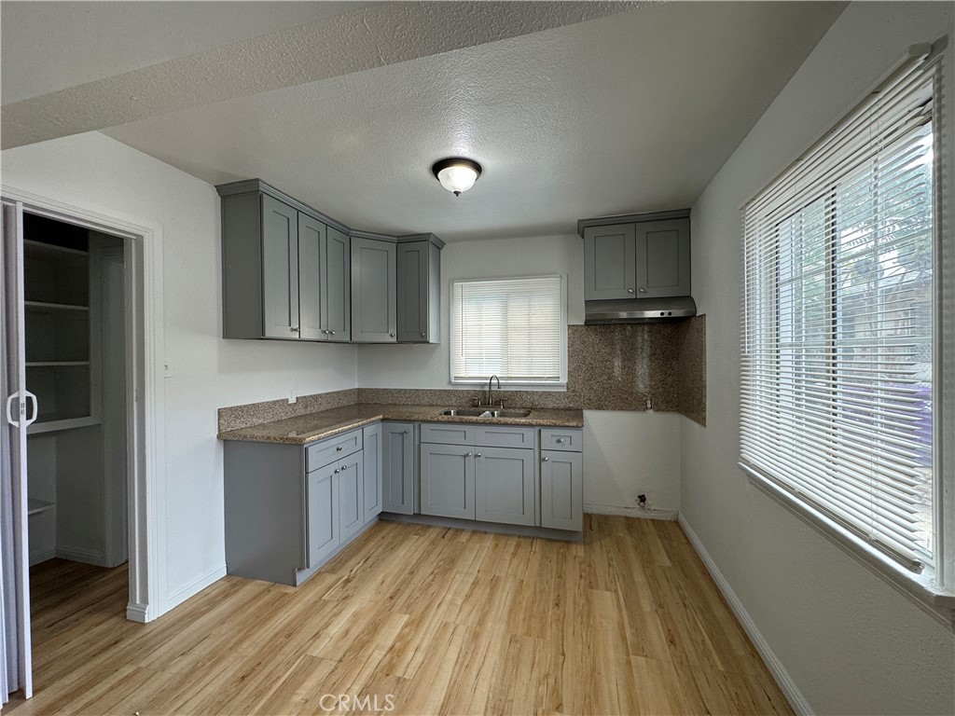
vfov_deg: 85.7
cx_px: 478
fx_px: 386
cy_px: 358
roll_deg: +0.0
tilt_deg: -1.1
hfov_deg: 102.1
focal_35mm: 14
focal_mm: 2.22
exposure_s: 1/120
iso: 160
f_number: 2.2
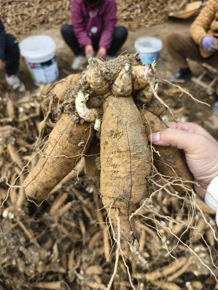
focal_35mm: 23
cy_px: 145
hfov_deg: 58.9
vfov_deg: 73.9
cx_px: 109
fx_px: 193
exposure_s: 1/305
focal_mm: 5.6
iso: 72
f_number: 1.57
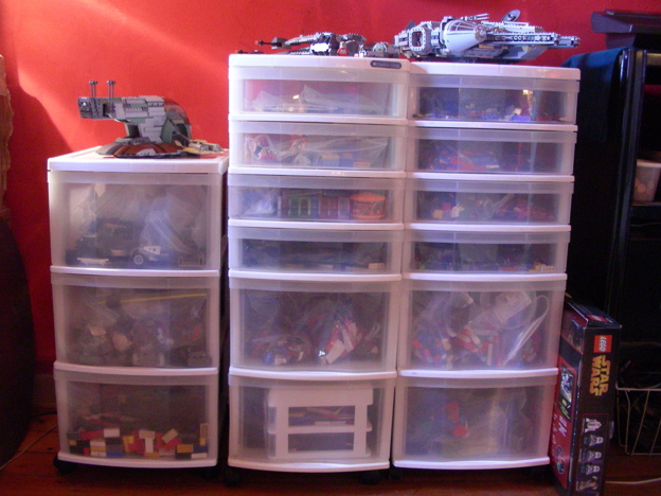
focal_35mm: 39
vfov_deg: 36.8
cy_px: 249
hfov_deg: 47.9
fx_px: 745
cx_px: 328
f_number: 3.5
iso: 400
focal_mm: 6.3
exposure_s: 1/3.8
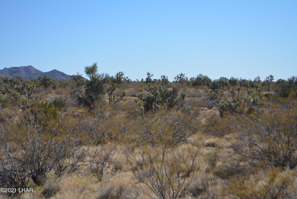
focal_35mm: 82
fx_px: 681
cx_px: 148
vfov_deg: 16.6
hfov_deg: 24.6
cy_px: 100
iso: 400
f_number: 7.1
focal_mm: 55
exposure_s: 1/1600
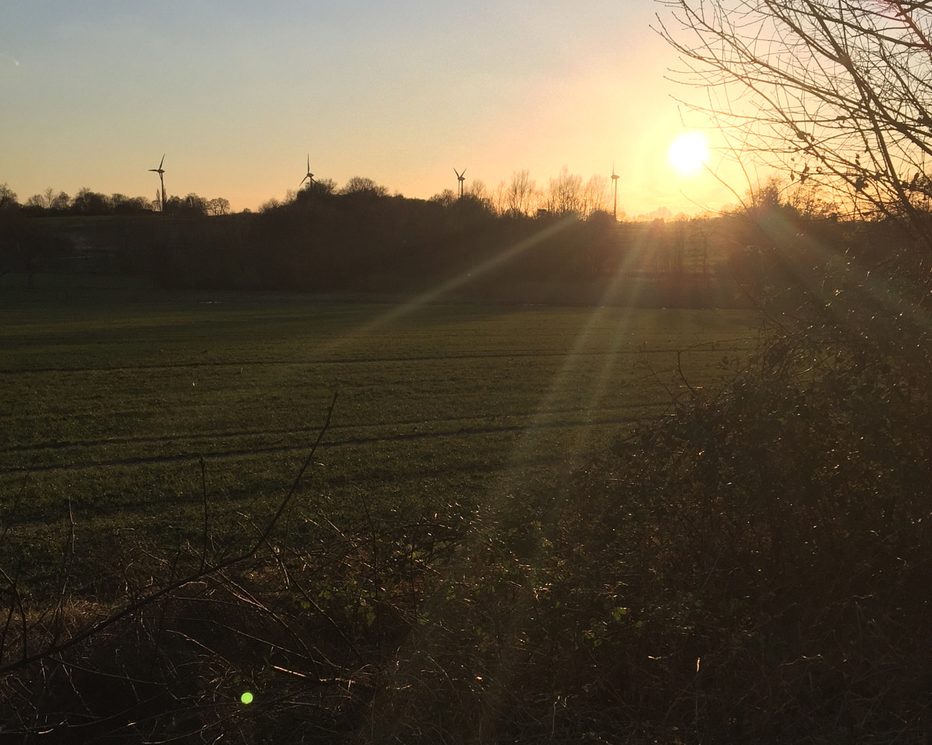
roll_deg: +0.1
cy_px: 435
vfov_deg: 39.0
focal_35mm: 38
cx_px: 468
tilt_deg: -10.6
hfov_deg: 47.9
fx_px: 1048
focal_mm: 4.15
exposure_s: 1/1799
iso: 32
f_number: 2.2
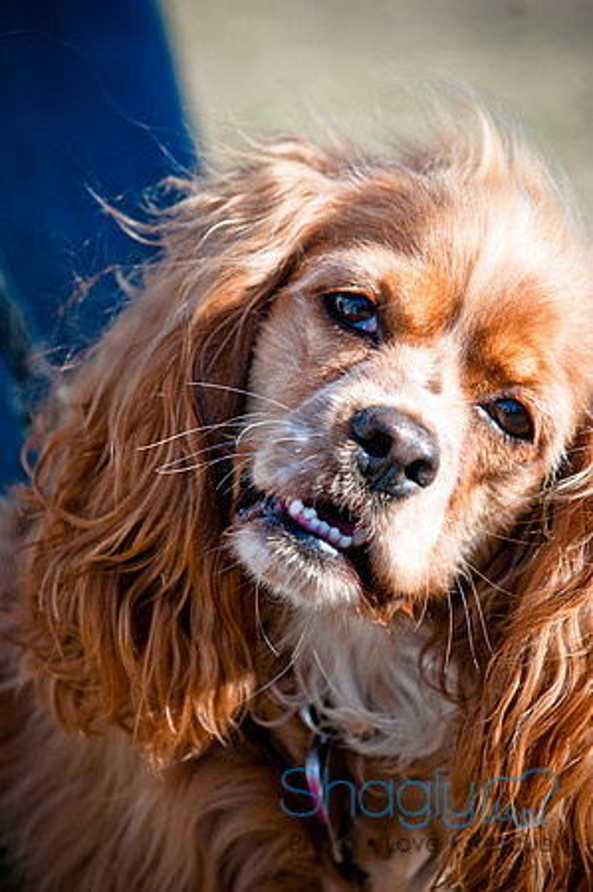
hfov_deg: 4.9
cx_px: 296
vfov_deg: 7.4
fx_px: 6872
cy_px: 446
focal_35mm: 278
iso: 200
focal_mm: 185
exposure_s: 1/500
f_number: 5
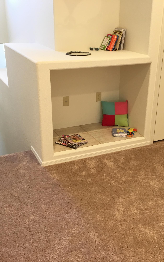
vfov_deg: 47.2
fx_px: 300
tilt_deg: -22.2
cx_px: 90
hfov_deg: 30.5
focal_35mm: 42
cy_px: 131
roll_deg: +0.0
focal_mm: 4.15
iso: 64
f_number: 2.2
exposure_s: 1/30
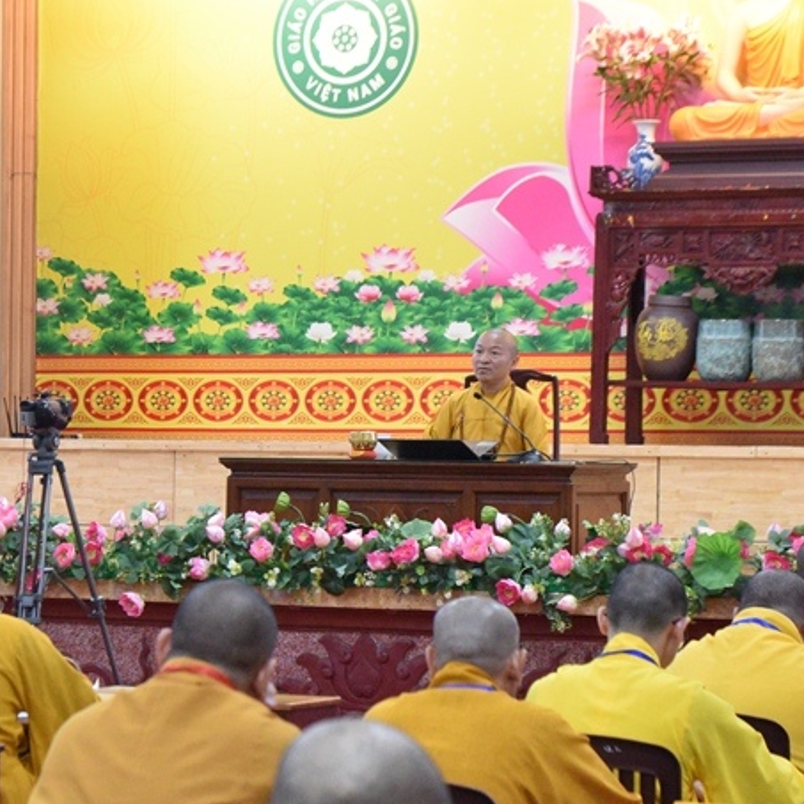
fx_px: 3784
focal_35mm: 144
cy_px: 448
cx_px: 199
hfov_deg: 12.1
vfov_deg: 12.1
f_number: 4.5
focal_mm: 75
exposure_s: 1/100
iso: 6400
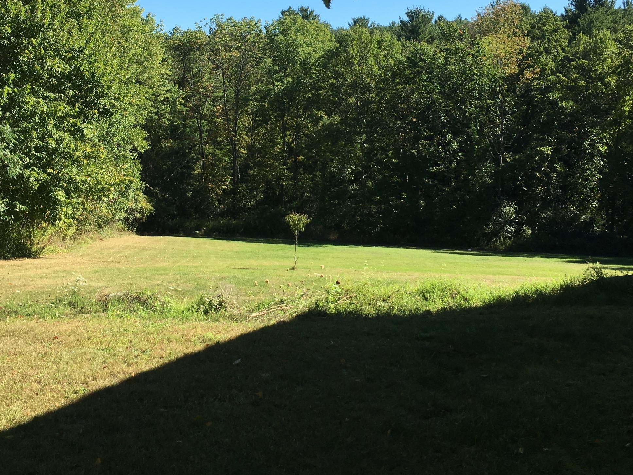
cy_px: 129
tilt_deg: -1.6
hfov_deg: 42.0
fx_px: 823
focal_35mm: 45
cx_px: 287
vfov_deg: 31.7
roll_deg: -0.8
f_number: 2.2
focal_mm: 4.15
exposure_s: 1/1083
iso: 25
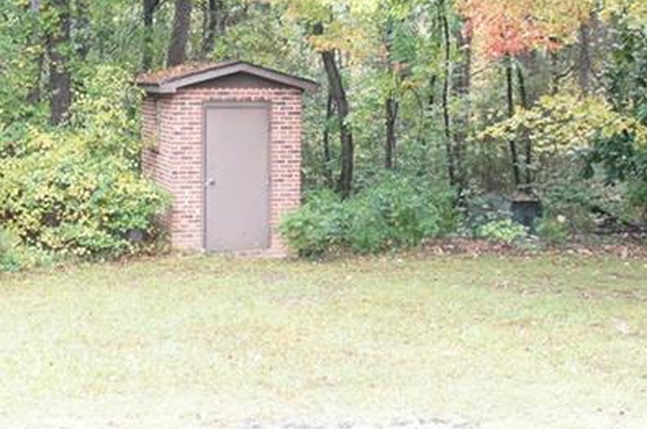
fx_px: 1256
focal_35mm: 70
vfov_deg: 19.4
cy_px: 199
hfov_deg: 28.8
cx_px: 236
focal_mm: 18
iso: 320
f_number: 3.5
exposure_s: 1/60
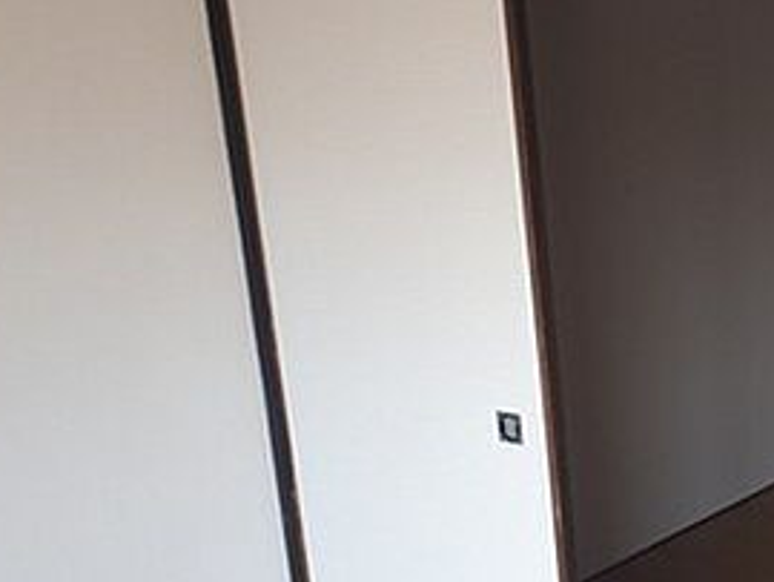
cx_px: 877
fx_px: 1432
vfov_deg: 22.8
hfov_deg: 27.4
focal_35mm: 64
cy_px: 407
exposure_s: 1/100
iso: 64
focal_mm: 3.6
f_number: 1.9
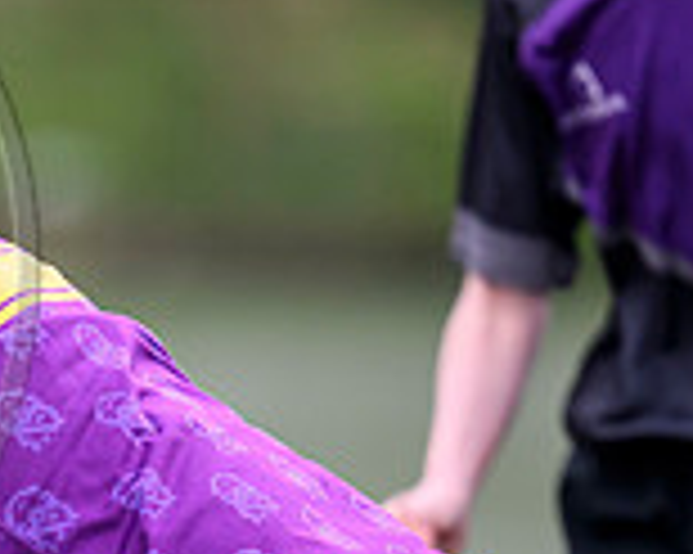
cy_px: 369
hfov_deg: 1.0
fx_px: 40482
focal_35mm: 1975
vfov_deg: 0.8
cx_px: -326
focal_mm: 400
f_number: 3.5
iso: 640
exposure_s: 1/2000
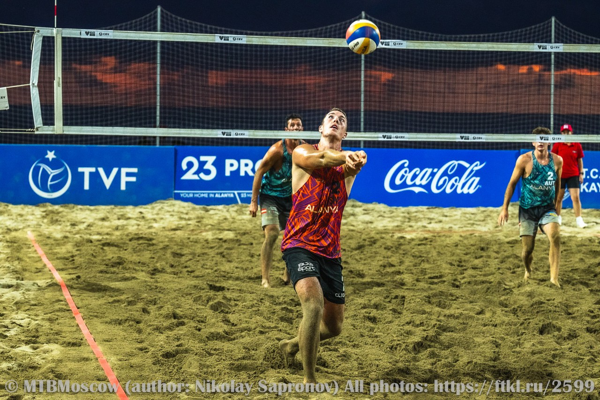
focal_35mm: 105
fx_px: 1750
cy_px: 200
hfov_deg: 19.5
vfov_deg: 13.0
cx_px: 300
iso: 2000
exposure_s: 1/640
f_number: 3.5
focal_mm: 70
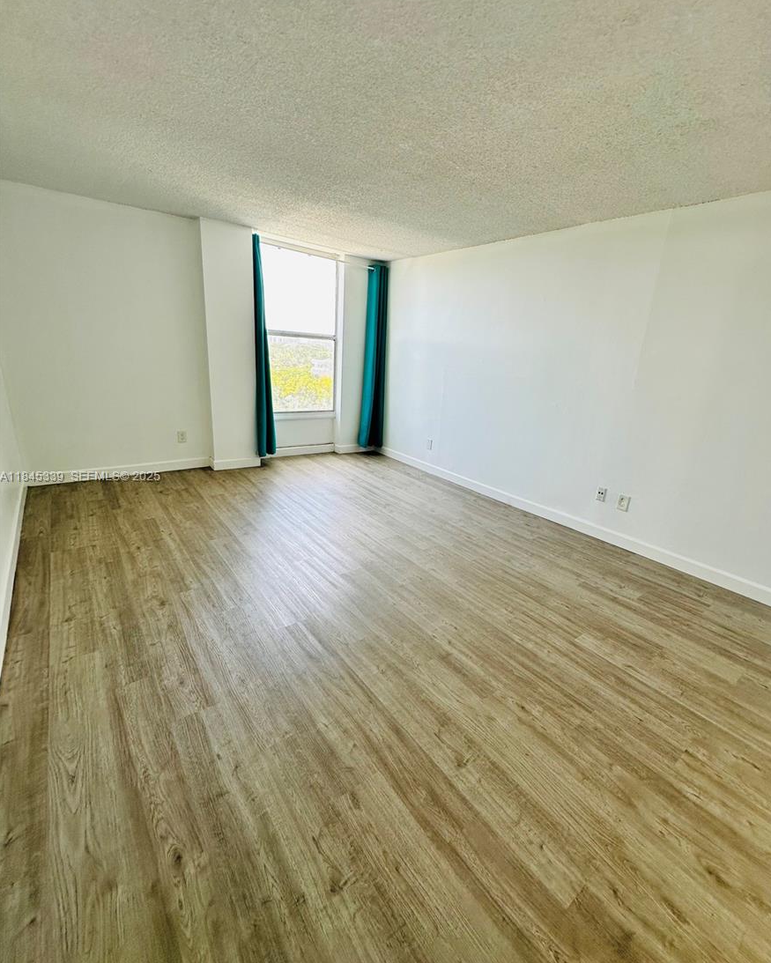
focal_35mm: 15
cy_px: 478
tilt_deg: -16.6
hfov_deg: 84.1
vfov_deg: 96.8
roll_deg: -3.9
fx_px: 428
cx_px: 394
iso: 40
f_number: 2.2
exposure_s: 1/120
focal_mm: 2.22
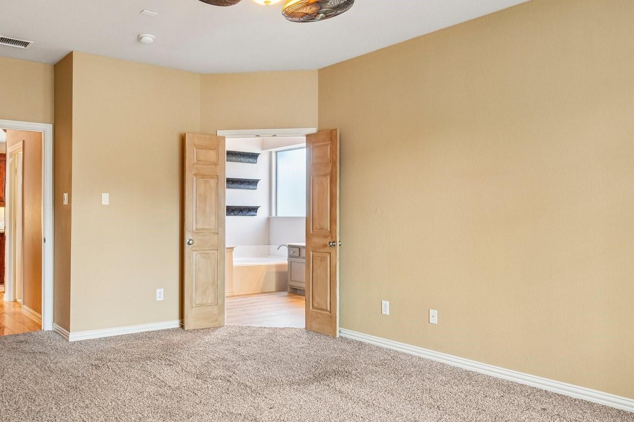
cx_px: 240
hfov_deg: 62.8
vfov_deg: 44.9
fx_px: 511
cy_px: 209
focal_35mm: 29
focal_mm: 19
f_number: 8
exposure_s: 1/3.33
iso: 400
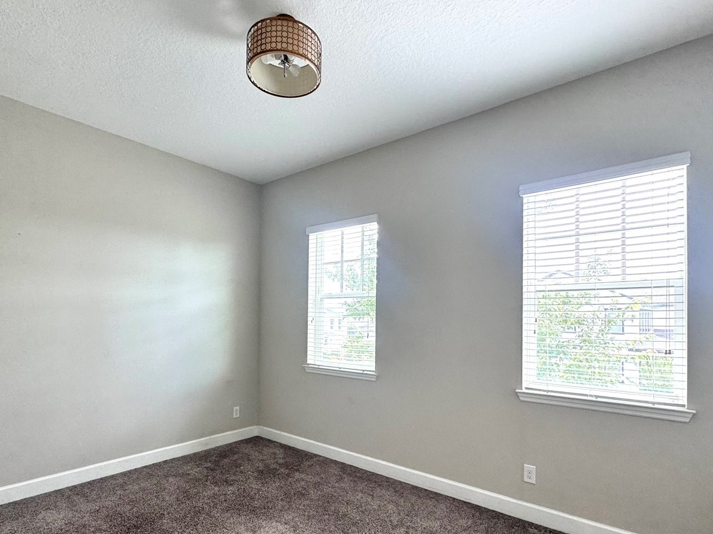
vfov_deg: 68.1
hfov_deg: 84.6
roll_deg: -0.9
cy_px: 317
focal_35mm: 19
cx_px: 345
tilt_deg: +1.5
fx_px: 391
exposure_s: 1/120
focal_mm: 2.22
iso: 160
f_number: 2.2
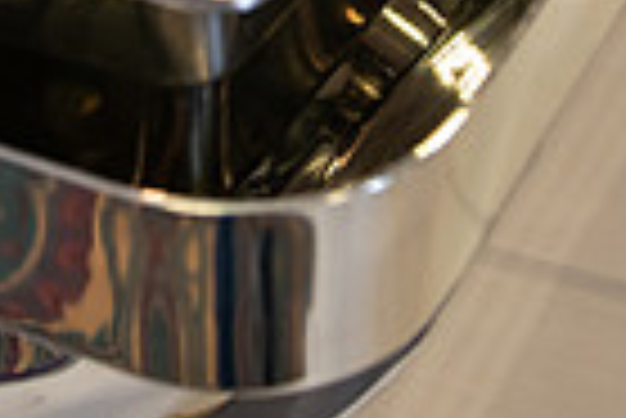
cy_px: -196
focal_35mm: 117
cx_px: -5
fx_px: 2037
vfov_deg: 11.3
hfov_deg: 17.1
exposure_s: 1/100
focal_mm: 28
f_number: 3.5
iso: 500
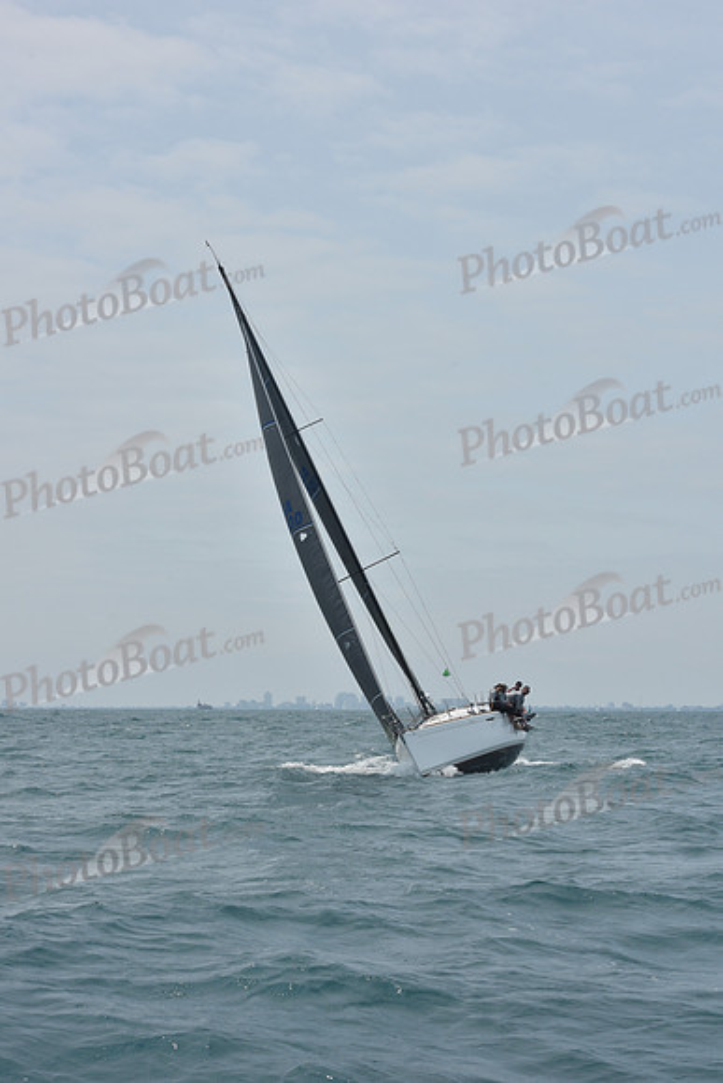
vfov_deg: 27.0
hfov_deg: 18.2
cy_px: 542
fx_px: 2258
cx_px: 362
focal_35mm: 75
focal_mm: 75
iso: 250
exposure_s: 1/800
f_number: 11
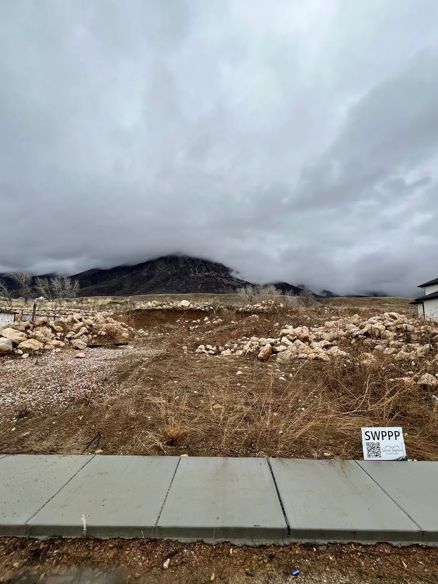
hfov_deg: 85.6
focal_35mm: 14
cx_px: 228
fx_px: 236
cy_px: 295
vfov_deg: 102.1
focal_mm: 1.57
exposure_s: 1/713
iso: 32
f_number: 1.8
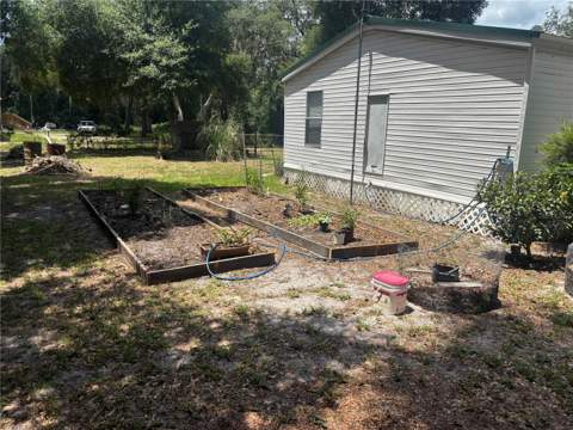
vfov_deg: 53.1
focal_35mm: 26
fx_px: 430
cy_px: 215
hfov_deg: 67.3
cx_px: 286
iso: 50
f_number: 1.6
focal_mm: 5.96
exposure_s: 1/2513
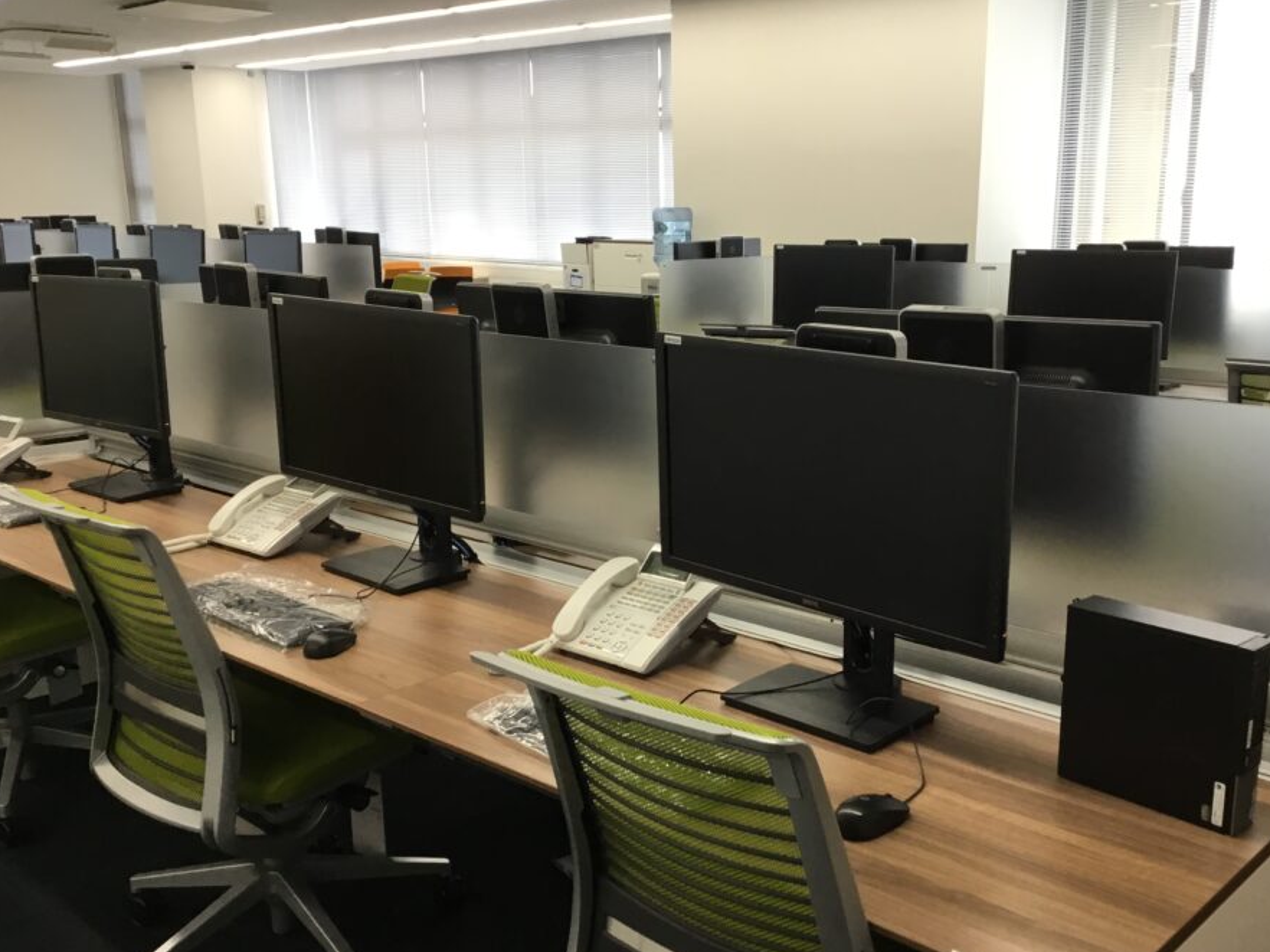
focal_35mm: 36
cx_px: 710
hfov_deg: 51.2
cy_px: 547
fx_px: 1320
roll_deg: +0.8
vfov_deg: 39.5
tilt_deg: -15.8
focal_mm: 3.3
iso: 25
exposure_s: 1/30
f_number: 2.4
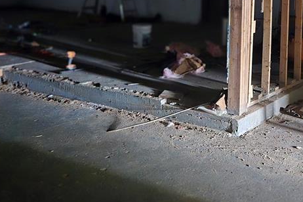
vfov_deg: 24.6
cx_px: 274
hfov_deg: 35.3
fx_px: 446
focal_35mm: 53
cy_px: 11
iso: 2500
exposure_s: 1/15
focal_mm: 5.4
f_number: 1.8
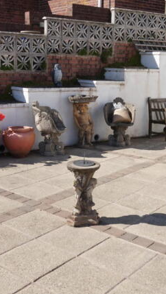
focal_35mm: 48
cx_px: 89
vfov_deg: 42.9
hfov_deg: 25.0
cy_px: 147
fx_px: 375
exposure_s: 1/160
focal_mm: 20
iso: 100
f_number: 10
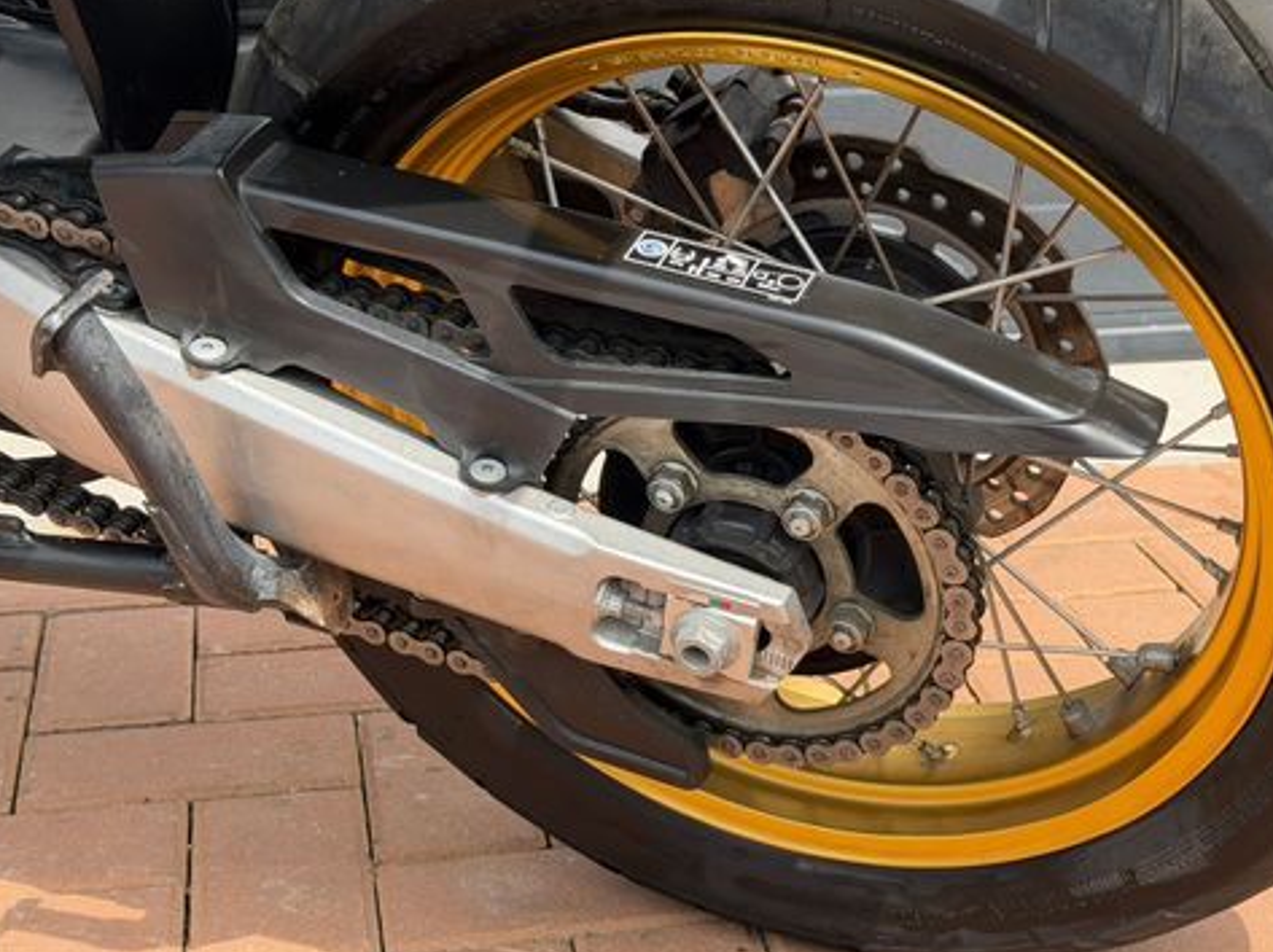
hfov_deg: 29.7
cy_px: 457
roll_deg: -1.4
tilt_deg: -14.6
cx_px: 791
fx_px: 2389
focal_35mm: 65
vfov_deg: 22.6
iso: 80
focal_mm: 6.76
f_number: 1.78
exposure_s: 1/2146
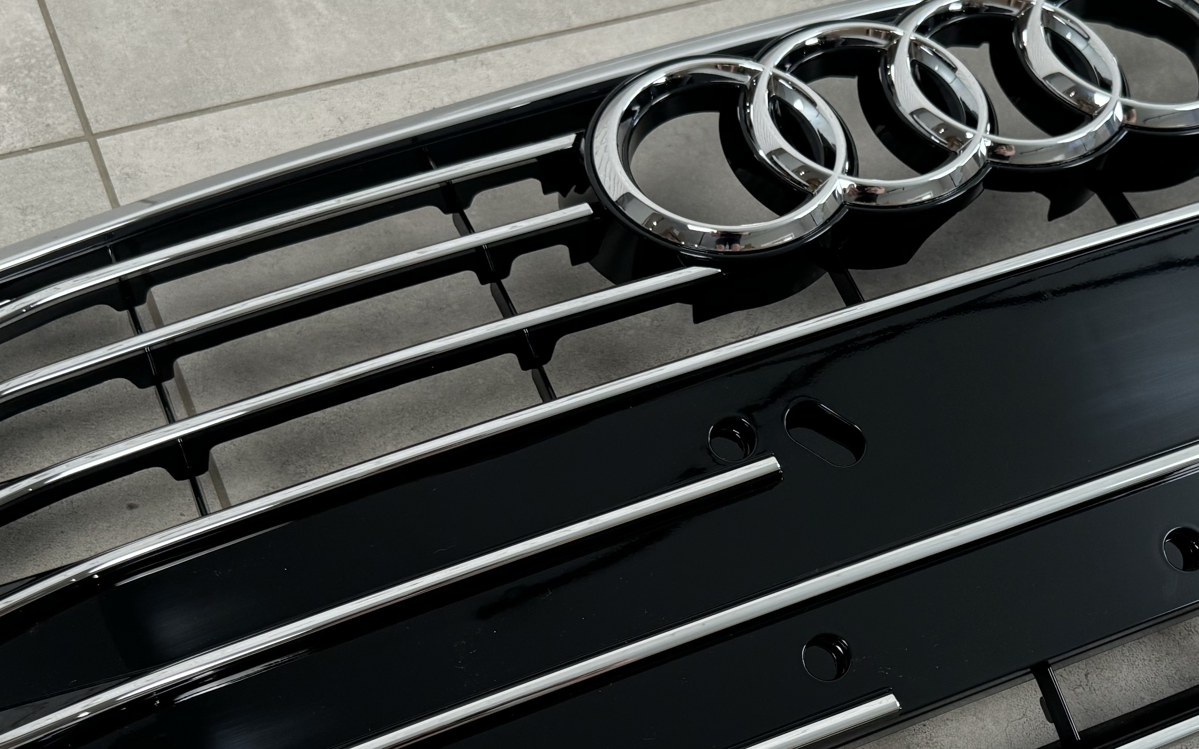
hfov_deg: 40.5
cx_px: 815
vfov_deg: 25.9
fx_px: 1601
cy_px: 590
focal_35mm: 49
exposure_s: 1/100
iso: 160
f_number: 1.78
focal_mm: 6.76
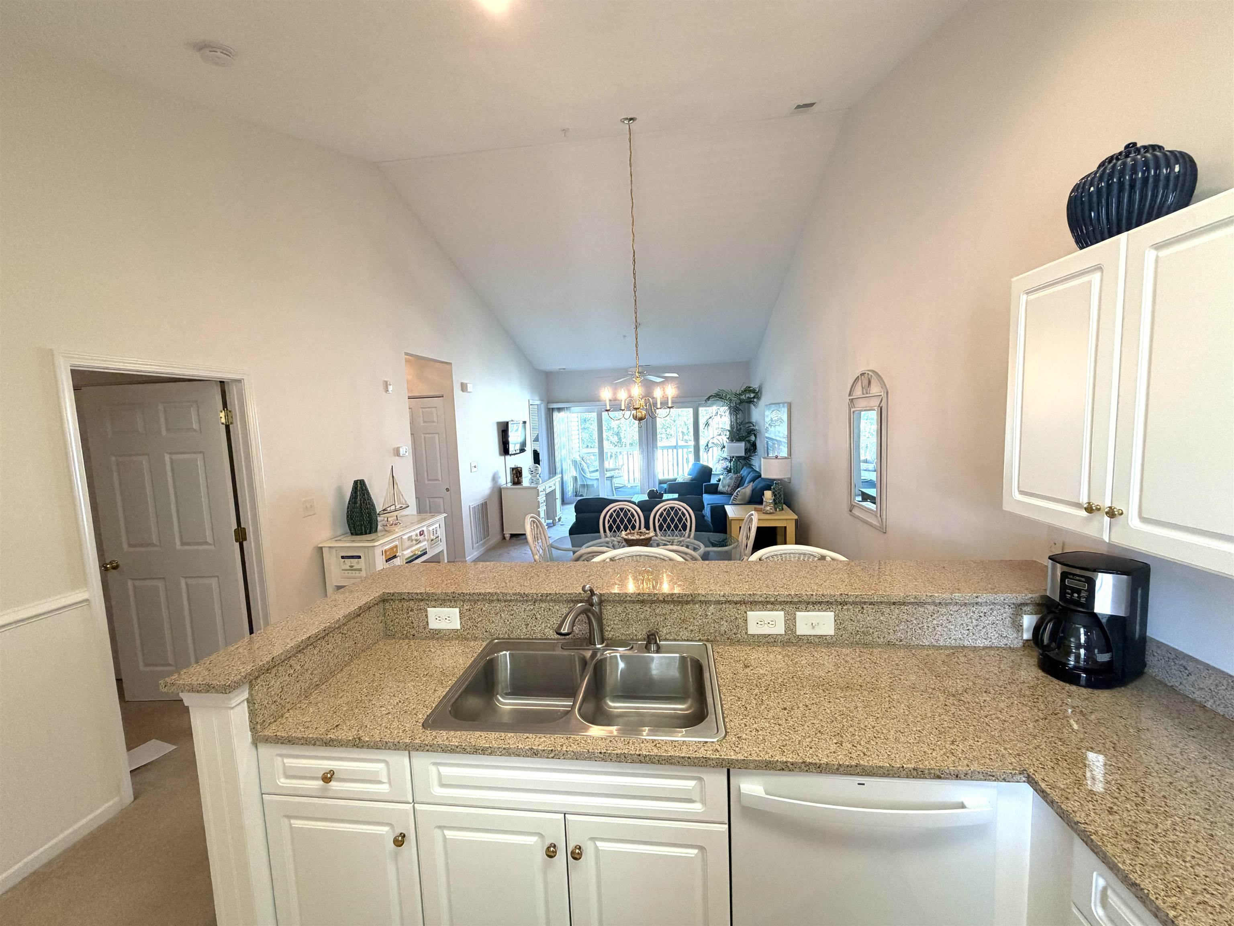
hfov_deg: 102.1
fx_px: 499
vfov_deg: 85.7
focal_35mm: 14
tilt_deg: -5.5
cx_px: 617
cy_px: 463
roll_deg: +2.3
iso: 200
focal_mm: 2.22
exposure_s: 1/60
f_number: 2.2
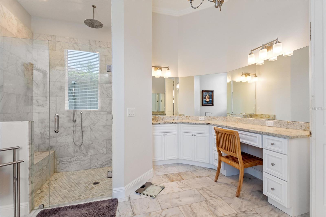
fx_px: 136
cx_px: 163
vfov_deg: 77.3
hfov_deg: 100.4
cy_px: 108
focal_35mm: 15
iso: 400
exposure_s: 1/20
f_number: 4.5
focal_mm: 10
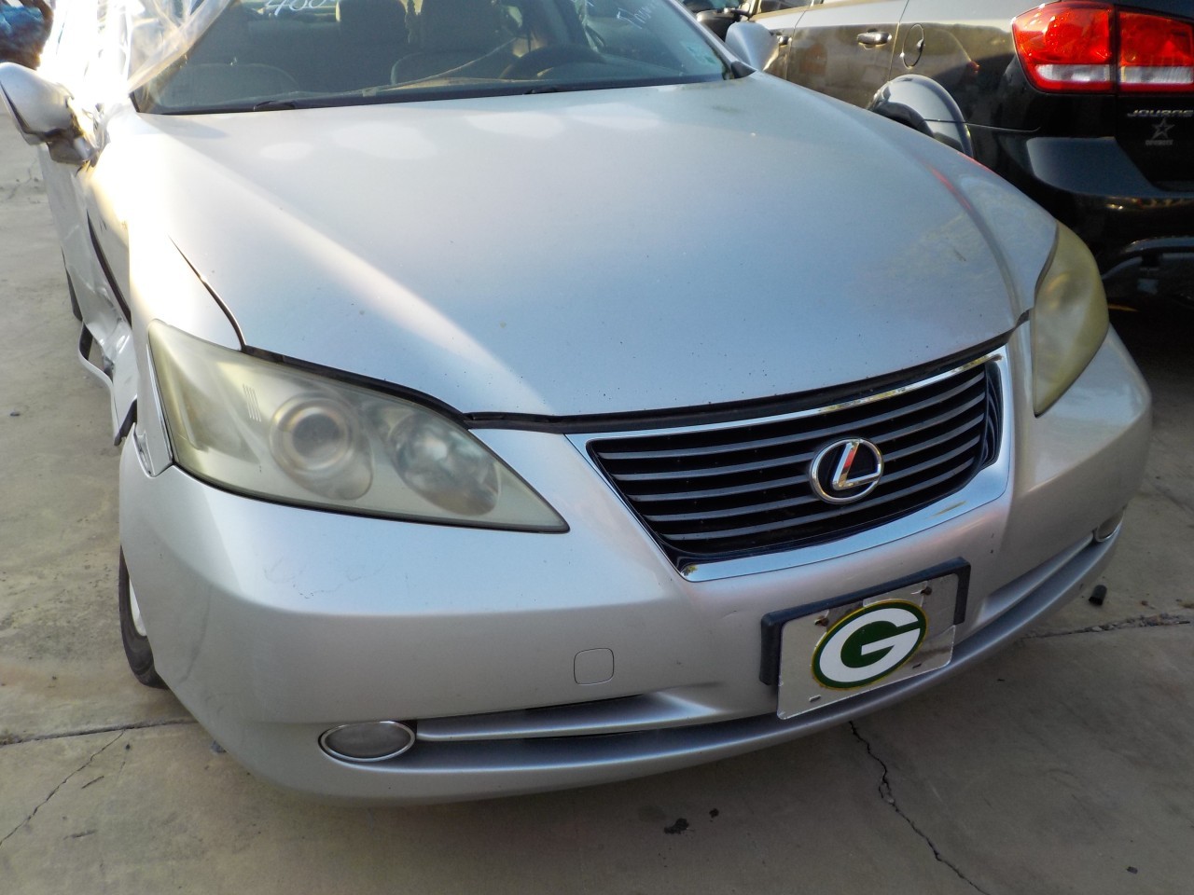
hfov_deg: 60.0
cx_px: 597
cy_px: 448
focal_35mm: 30
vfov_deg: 46.8
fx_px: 1035
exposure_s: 1/250
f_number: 3.3
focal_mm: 4.1
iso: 125
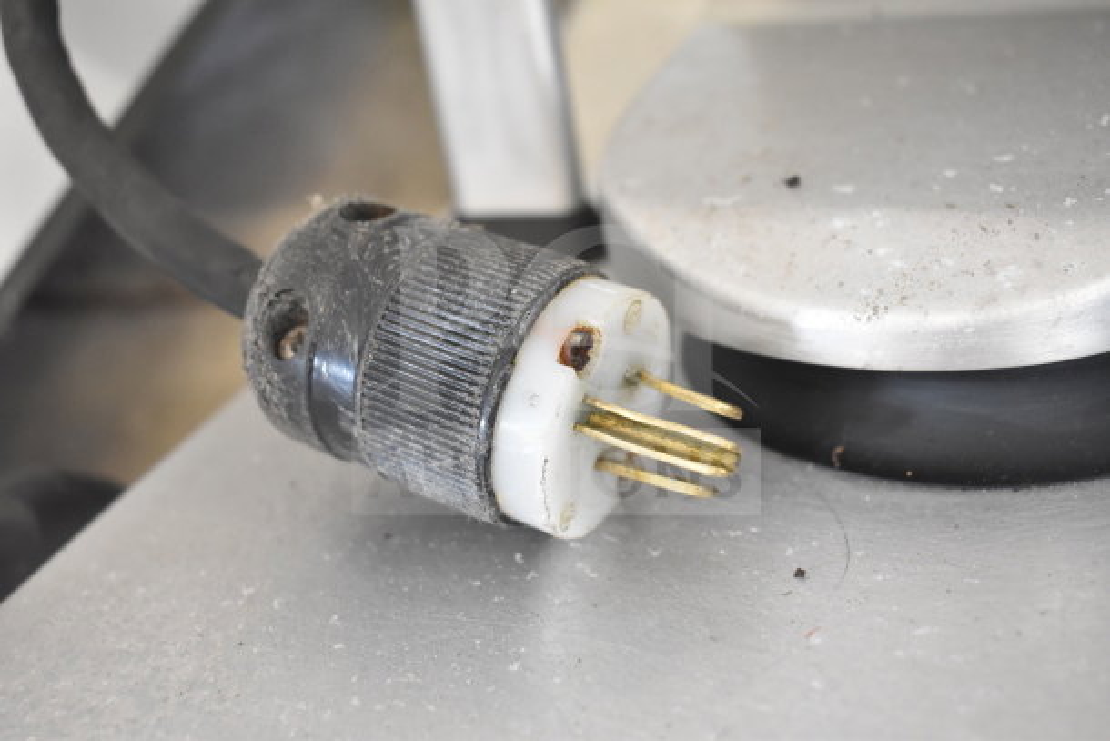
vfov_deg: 34.2
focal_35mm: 39
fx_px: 1203
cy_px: 370
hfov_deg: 49.5
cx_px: 555
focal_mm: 26
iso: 2200
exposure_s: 1/40
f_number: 4
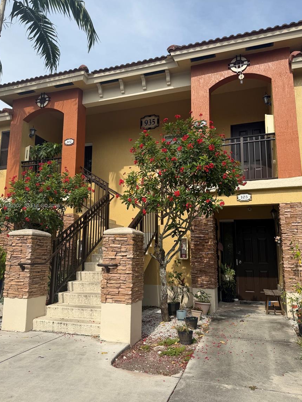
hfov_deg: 54.9
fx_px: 291
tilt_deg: +8.1
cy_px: 206
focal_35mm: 25
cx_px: 153
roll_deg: -0.9
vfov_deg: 69.4
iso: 80
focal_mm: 6.76
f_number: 1.78
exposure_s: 1/4167
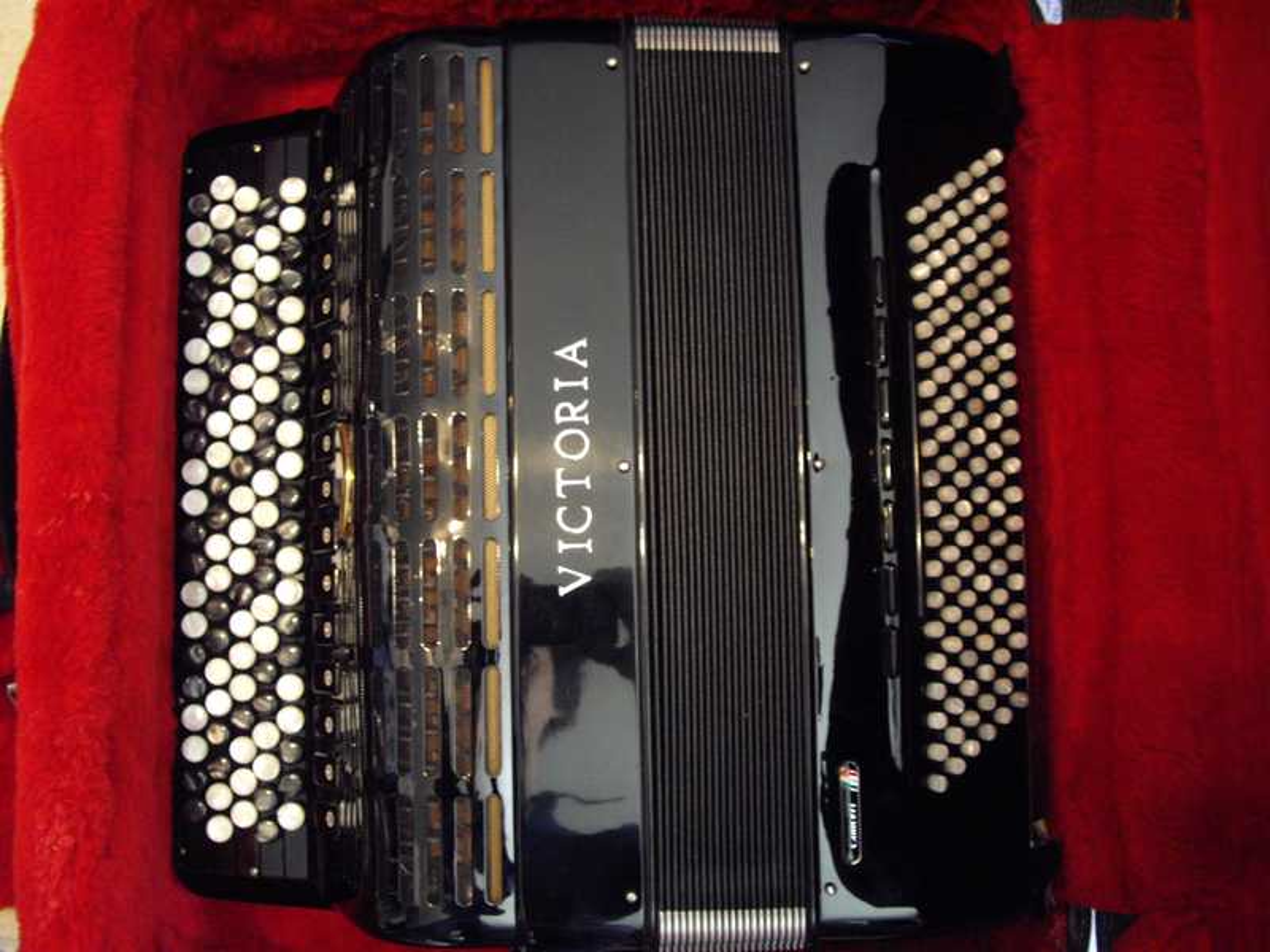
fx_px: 1394
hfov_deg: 49.0
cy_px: 476
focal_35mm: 38
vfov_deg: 37.7
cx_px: 635
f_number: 2.8
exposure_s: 1/5
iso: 400
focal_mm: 7.9
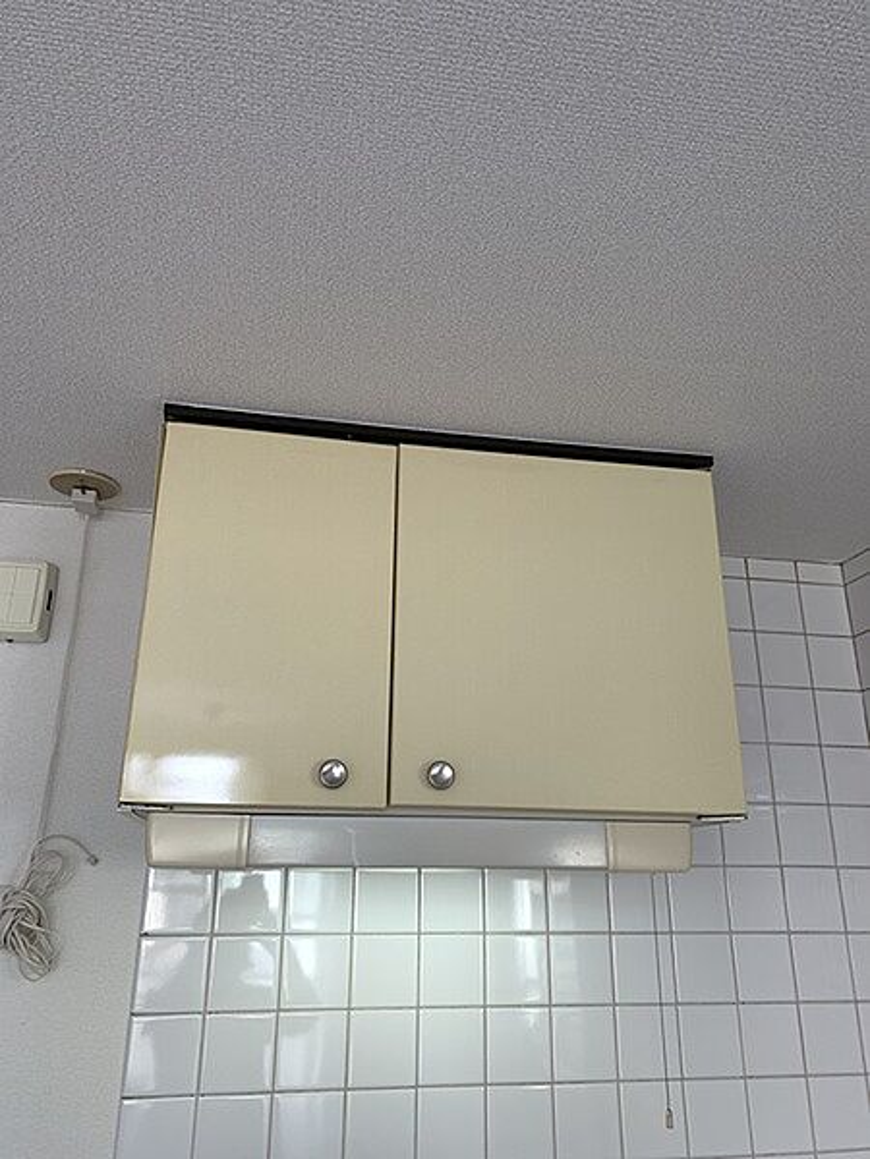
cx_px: 435
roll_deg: -0.7
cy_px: 580
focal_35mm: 26
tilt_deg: +19.7
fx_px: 871
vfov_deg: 67.3
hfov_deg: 53.1
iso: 50
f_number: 1.8
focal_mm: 4.25
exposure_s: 1/120
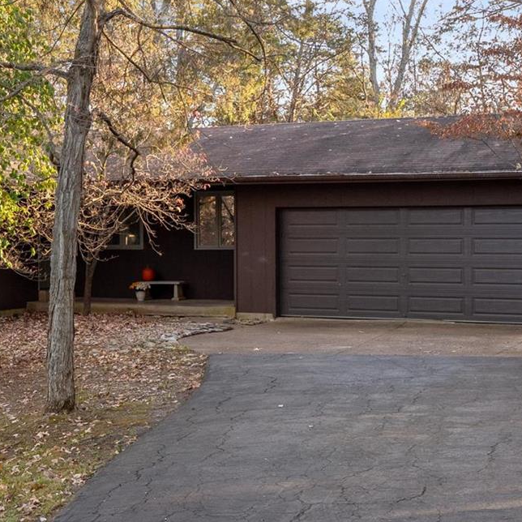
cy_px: 242
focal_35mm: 76
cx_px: 132
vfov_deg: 22.8
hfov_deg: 22.6
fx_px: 1297
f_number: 6.3
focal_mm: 18
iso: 400
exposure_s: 1/50
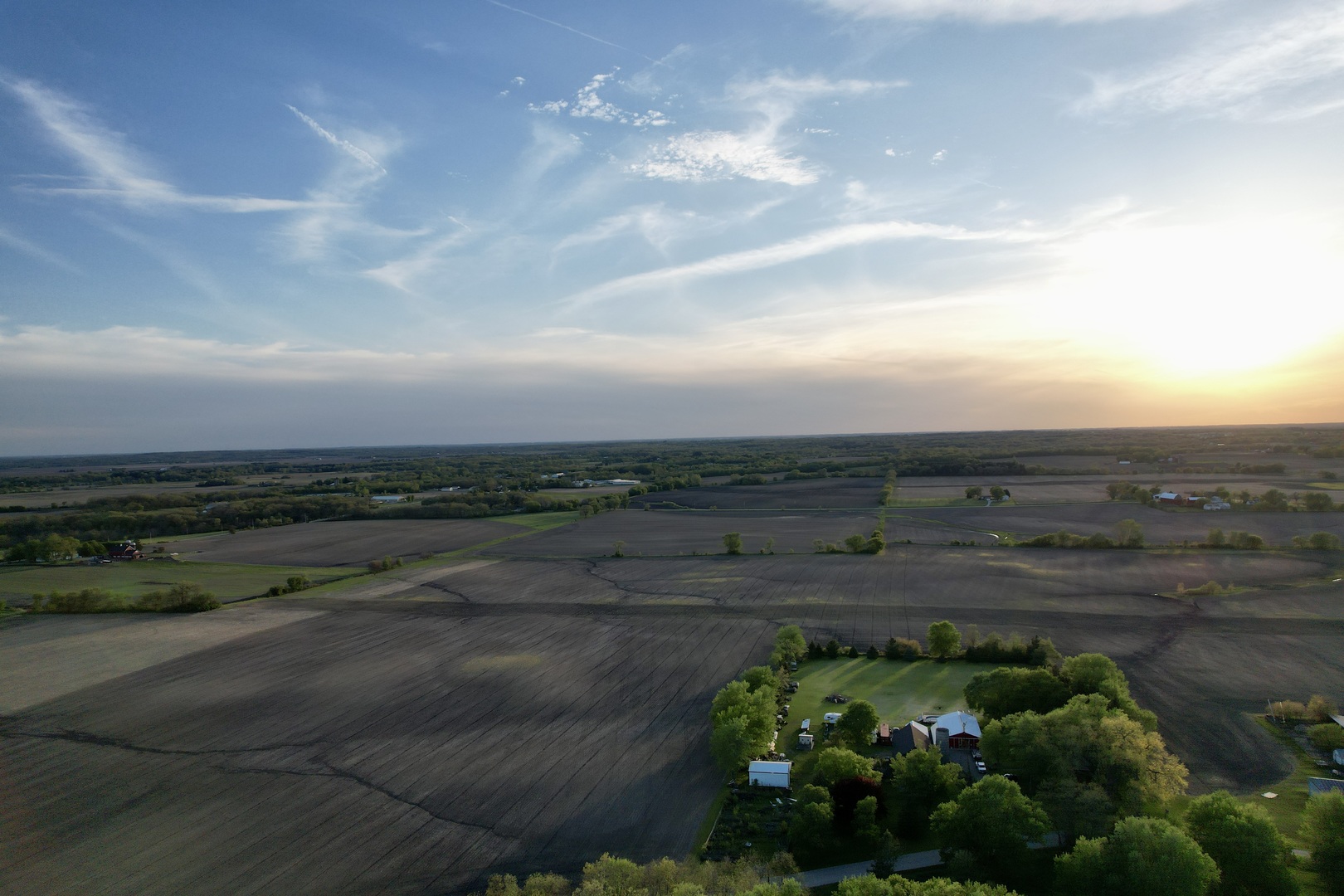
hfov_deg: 78.6
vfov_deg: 57.2
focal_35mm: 22
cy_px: 448
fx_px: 821
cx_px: 672
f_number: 2.8
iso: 100
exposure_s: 1/320
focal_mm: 8.38
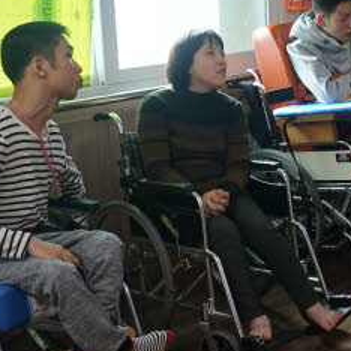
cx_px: 422
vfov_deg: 23.3
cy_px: 139
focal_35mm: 74
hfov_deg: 21.7
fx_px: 849
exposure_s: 1/60
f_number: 4
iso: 320
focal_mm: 16
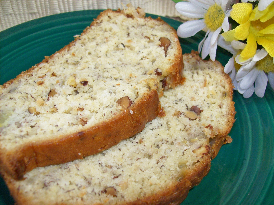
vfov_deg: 39.6
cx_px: 137
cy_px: 102
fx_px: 285
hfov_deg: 51.4
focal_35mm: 36
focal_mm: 6
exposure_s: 1/64
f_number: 2.7
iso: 80
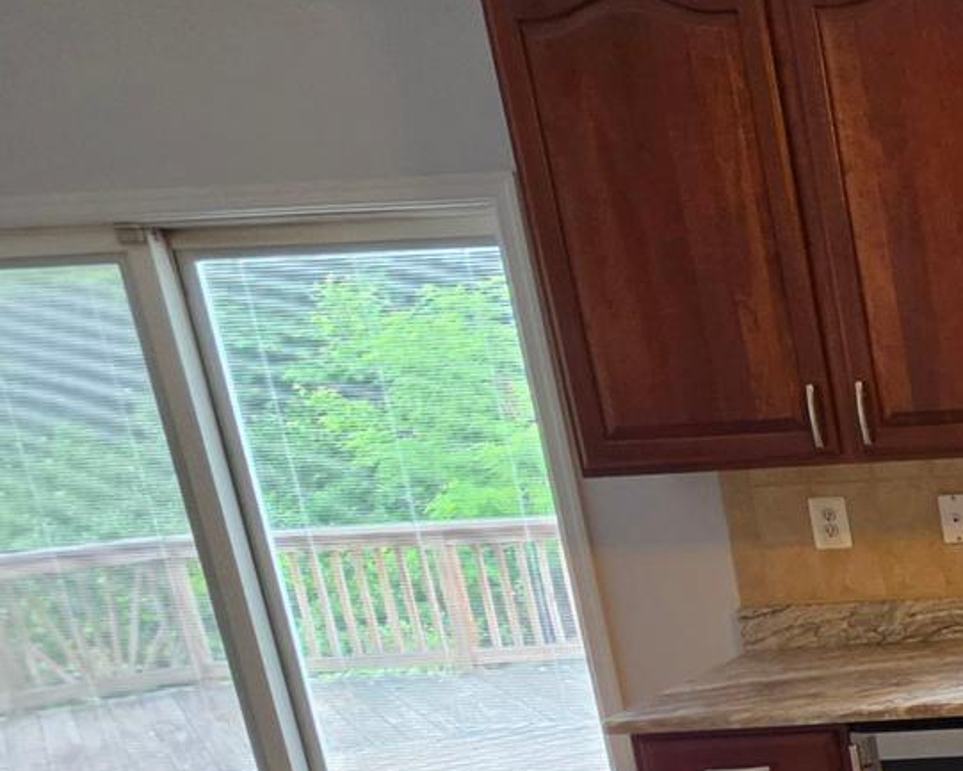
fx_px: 1368
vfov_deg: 30.2
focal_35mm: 48
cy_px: 682
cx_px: 1566
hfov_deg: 25.1
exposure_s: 1/120
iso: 160
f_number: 1.9
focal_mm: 2.2
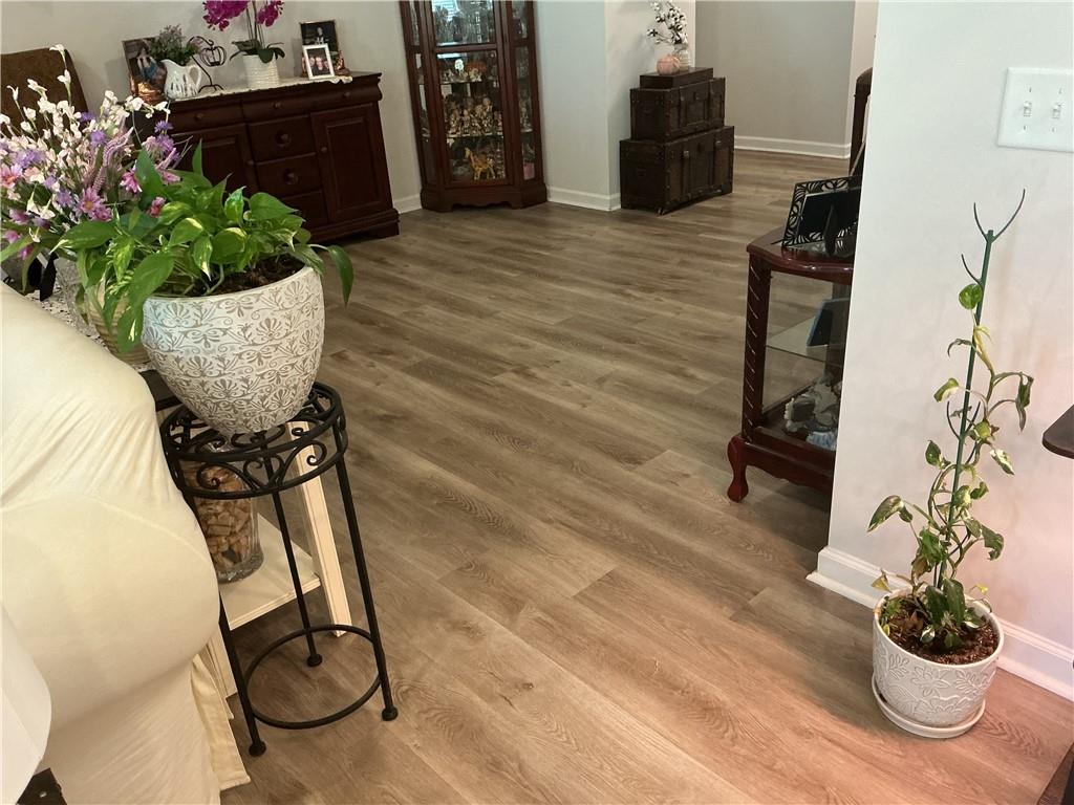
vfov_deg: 48.2
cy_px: 402
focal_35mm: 29
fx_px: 900
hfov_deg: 61.7
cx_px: 537
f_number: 1.8
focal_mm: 3
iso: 200
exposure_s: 1/60
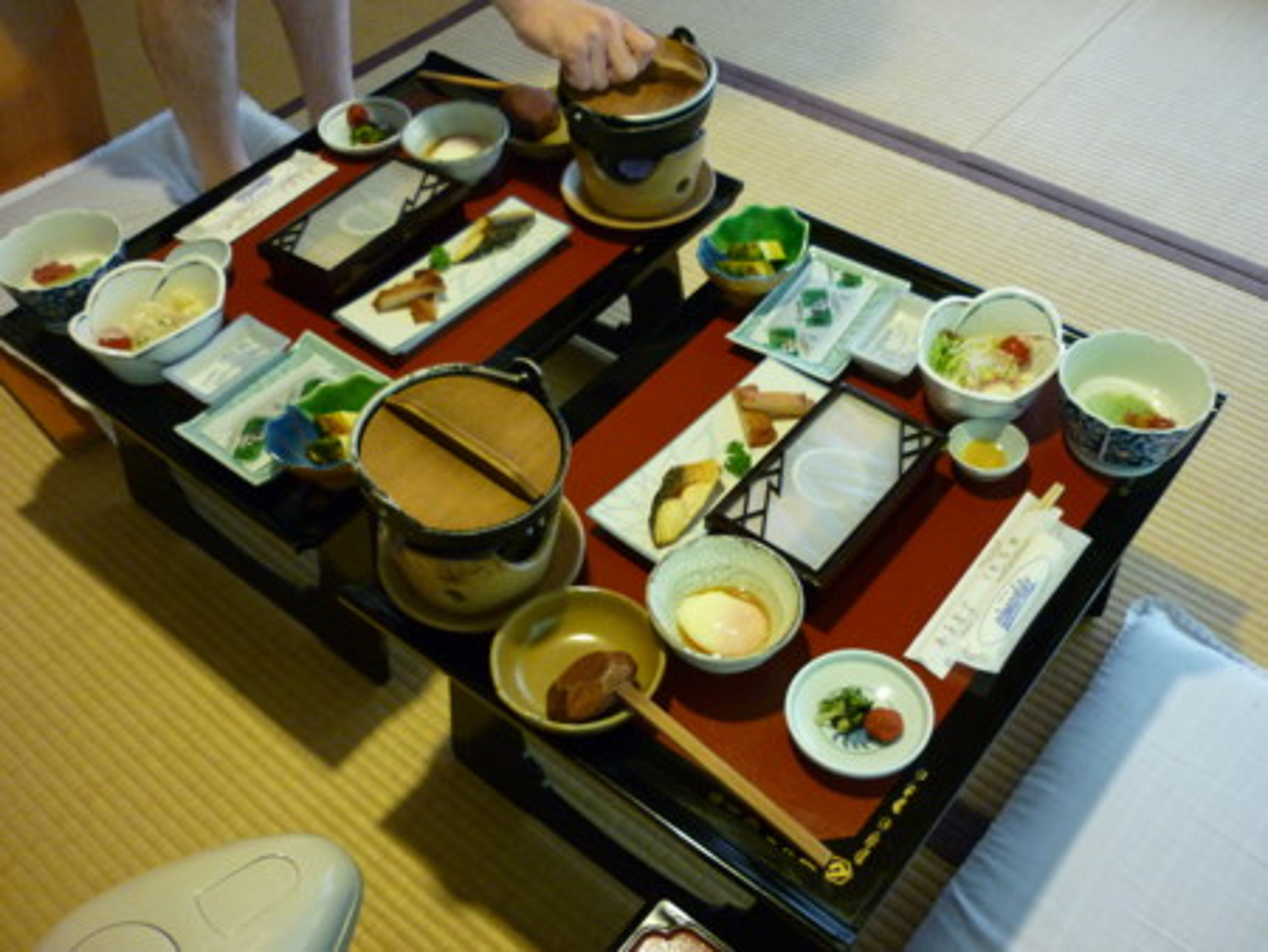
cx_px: 634
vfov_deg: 43.0
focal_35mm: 33
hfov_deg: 55.3
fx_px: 1209
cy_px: 476
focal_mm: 5.5
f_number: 2.8
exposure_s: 1/20
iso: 400
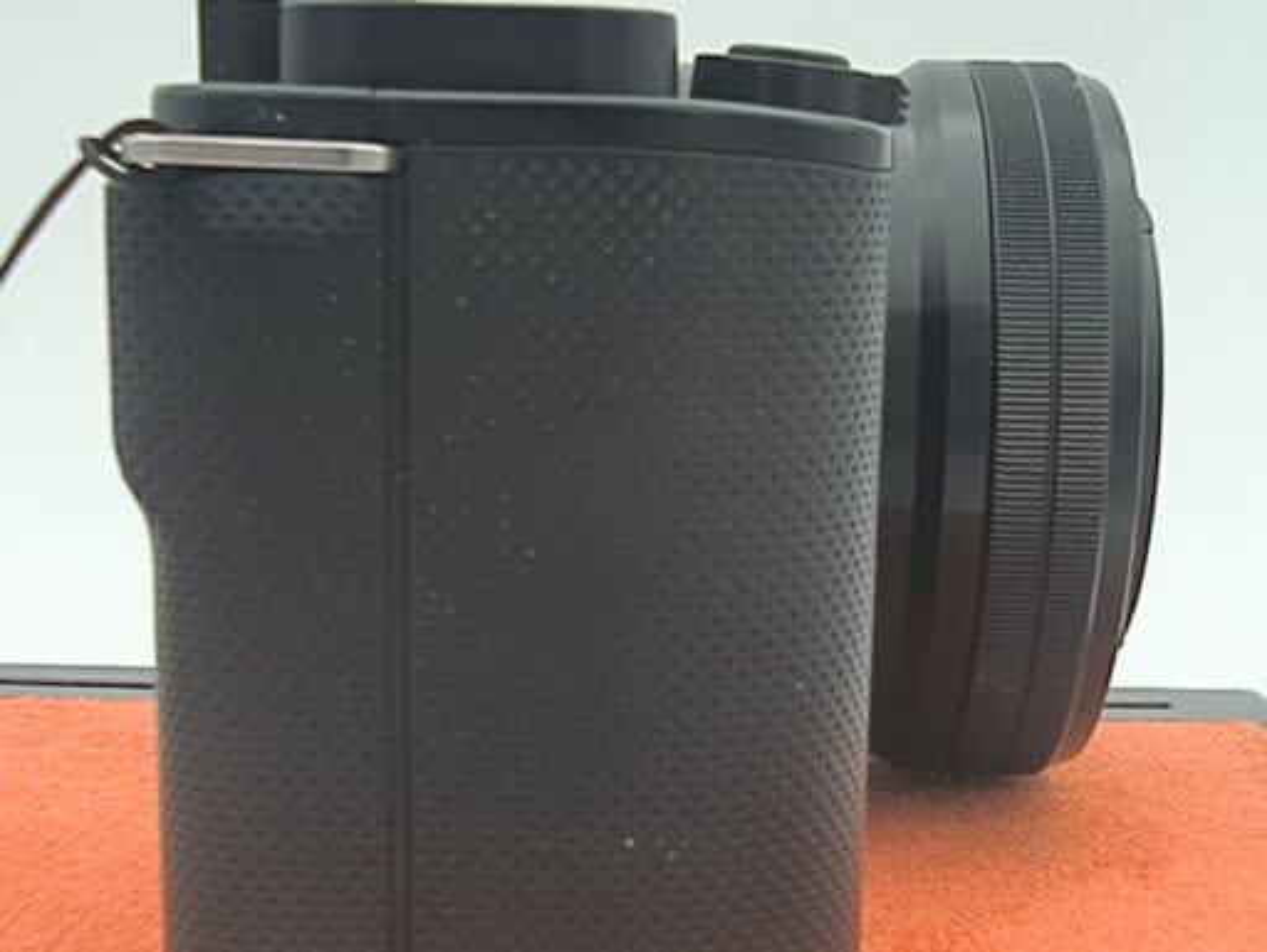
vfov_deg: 56.9
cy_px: 476
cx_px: 634
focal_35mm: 24
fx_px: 879
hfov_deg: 71.5
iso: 159
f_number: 2
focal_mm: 1.83
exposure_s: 1/100
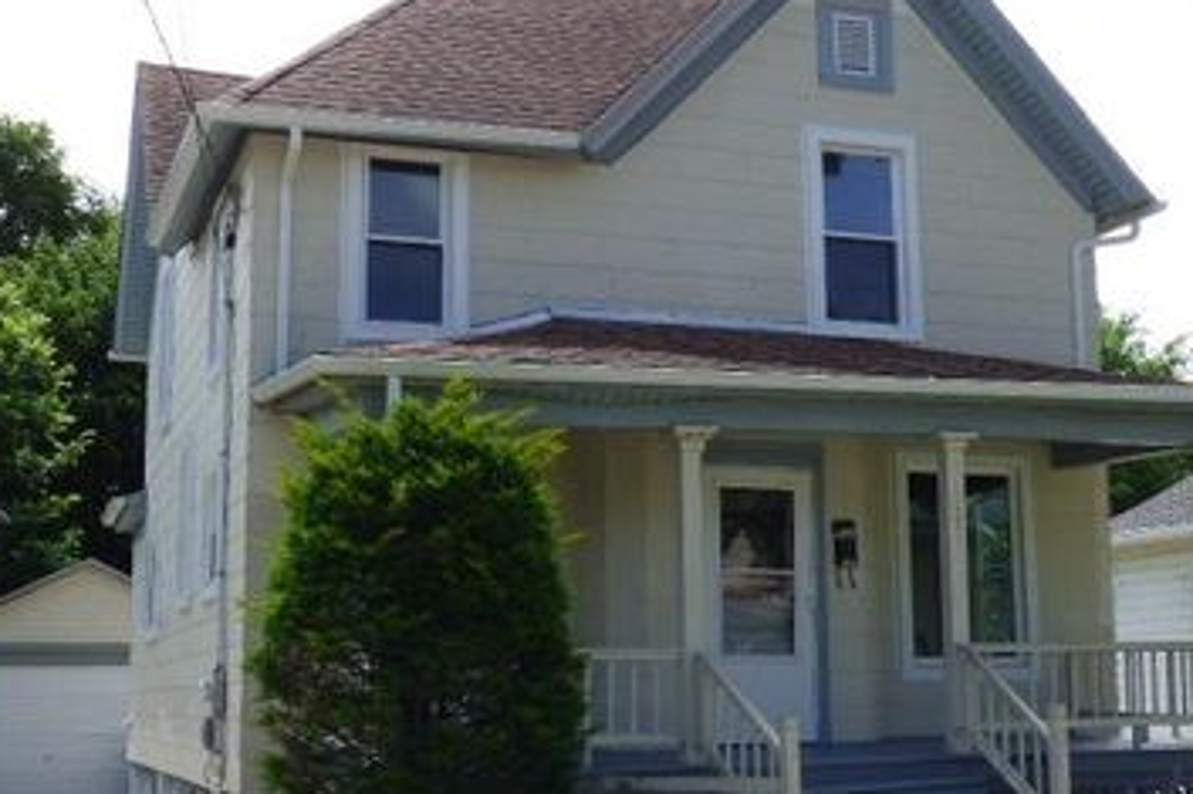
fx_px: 1755
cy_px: 438
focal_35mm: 53
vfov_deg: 25.5
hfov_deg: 37.5
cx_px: 639
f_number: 3.4
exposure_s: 1/640
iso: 100
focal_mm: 6.18
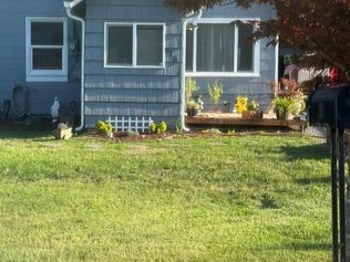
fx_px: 768
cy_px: 108
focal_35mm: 76
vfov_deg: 19.4
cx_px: 116
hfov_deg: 25.5
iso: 80
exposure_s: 1/1754
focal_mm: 6.76
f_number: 1.78
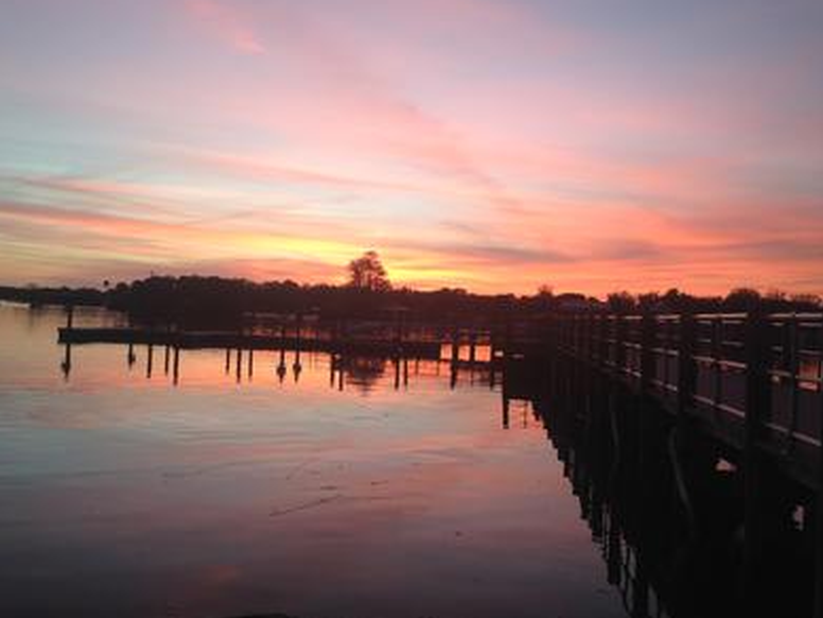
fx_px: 808
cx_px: 405
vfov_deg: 41.8
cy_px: 306
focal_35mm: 34
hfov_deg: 54.0
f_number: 2.4
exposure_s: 1/60
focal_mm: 4.12
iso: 50
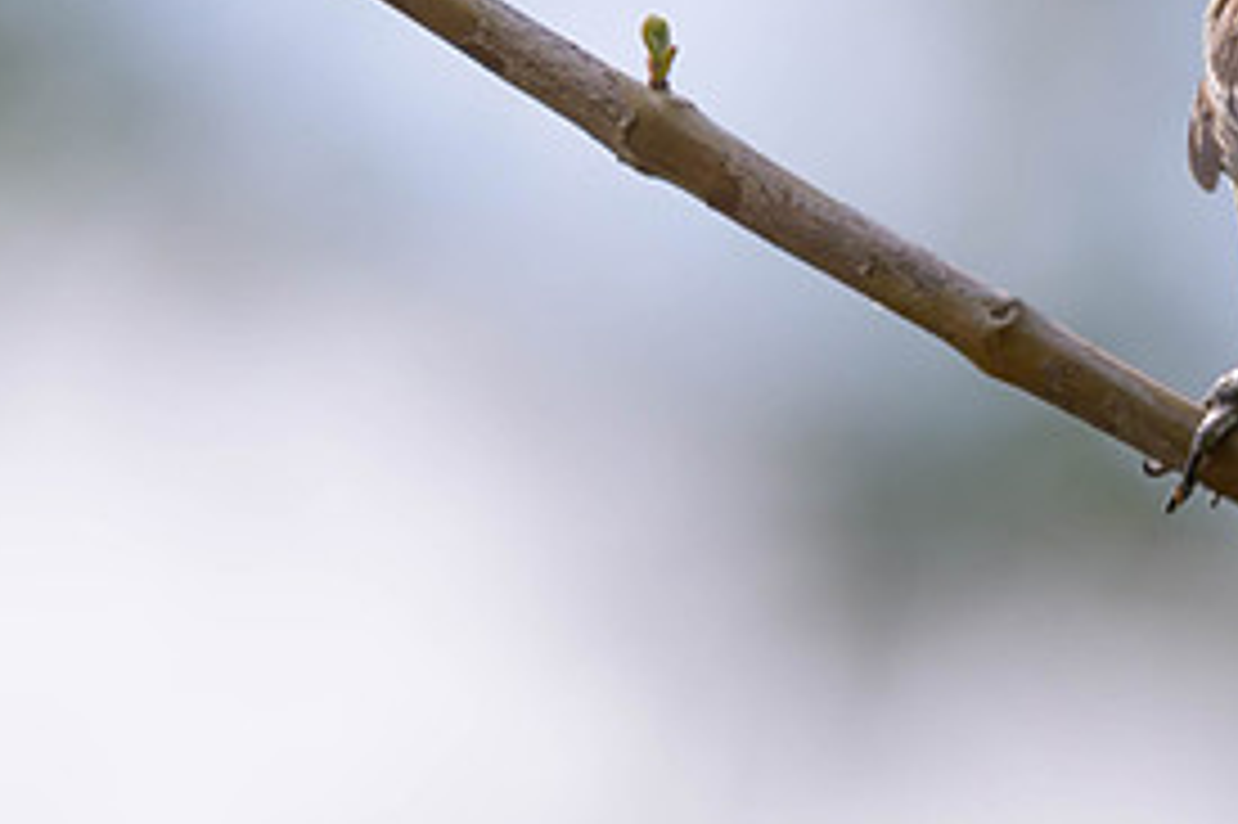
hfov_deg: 0.8
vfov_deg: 0.6
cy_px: 41
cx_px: 1366
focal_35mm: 2449
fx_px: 84165
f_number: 4
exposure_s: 1/1250
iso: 100
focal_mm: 560
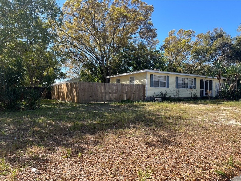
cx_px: 120
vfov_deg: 53.1
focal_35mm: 26
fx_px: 181
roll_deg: -0.6
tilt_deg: +0.4
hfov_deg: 67.3
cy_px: 90
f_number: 1.6
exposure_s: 1/1422
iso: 50
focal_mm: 5.1
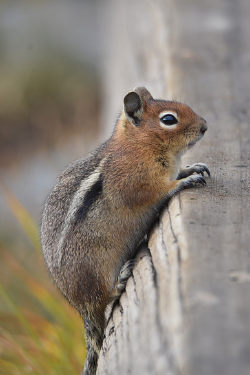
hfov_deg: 1.5
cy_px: 188
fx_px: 9369
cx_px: 125
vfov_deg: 2.3
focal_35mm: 900
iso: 200
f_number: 6.3
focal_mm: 600
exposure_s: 1/200
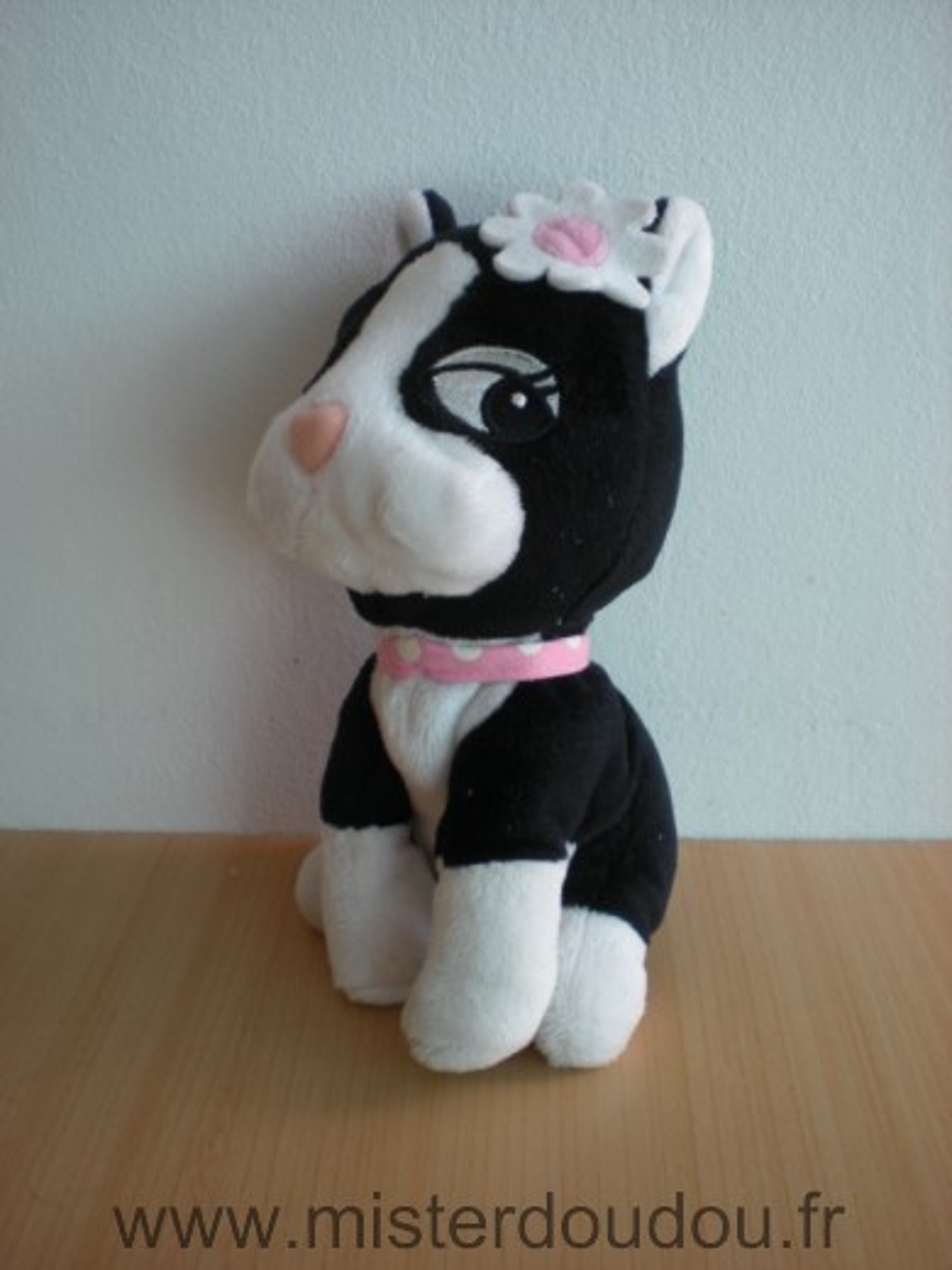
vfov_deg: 49.0
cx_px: 476
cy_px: 635
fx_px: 1393
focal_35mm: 38
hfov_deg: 37.7
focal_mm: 6.3
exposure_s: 1/56.5
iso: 85
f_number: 3.1
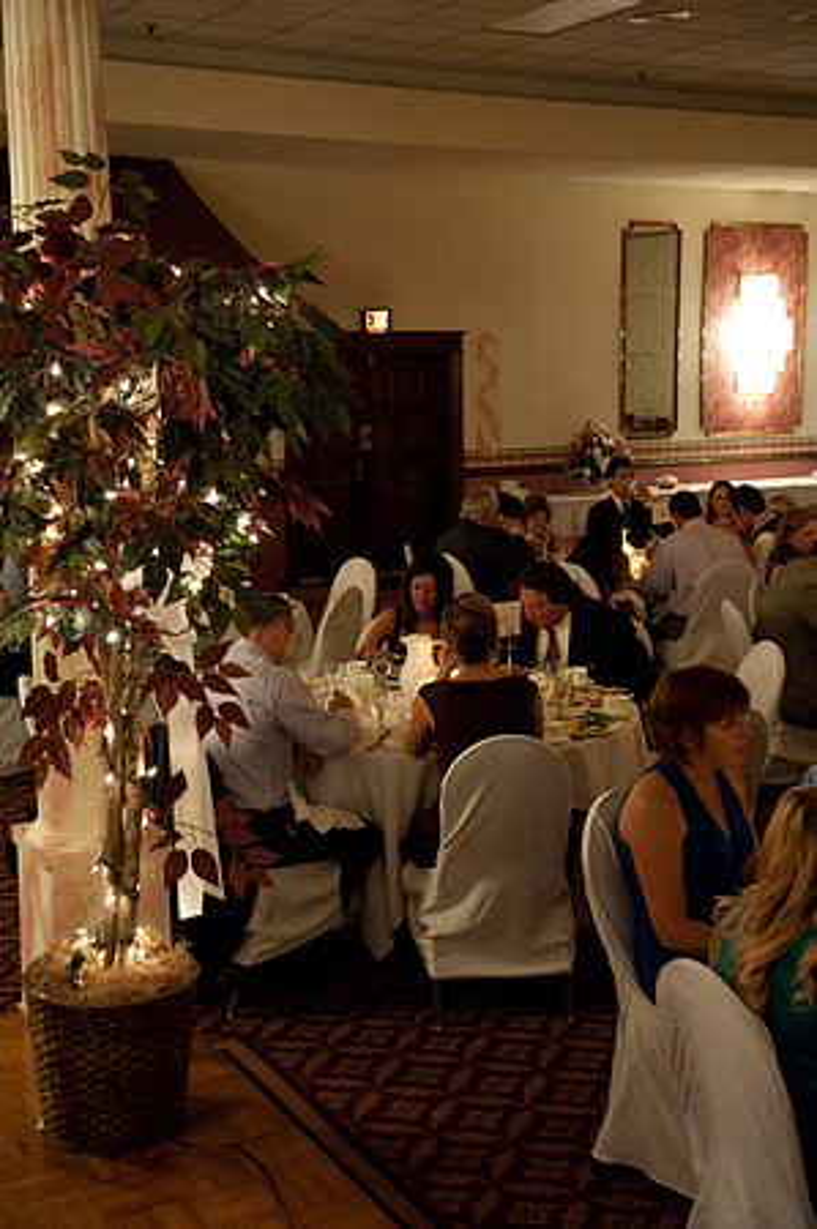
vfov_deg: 41.2
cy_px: 614
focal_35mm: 48
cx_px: 408
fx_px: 1638
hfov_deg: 28.0
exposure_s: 1/40
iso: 3200
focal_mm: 48
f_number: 4
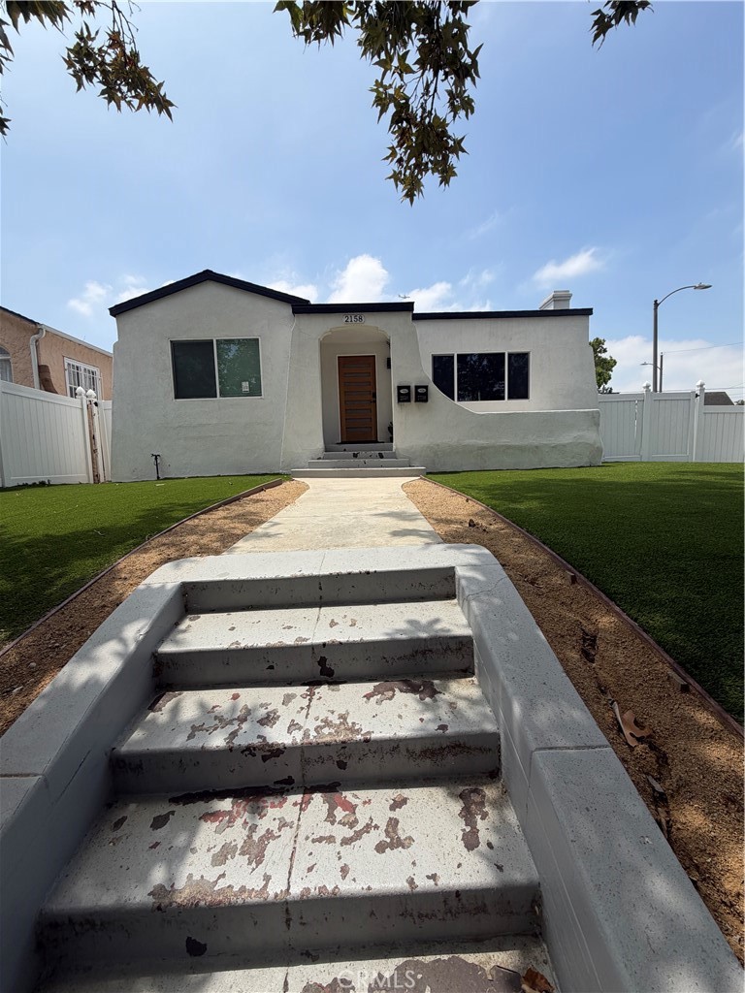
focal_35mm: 14
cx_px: 372
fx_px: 402
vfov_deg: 102.1
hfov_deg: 85.7
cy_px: 496
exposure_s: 1/901
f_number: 2.2
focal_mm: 2.22
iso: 20
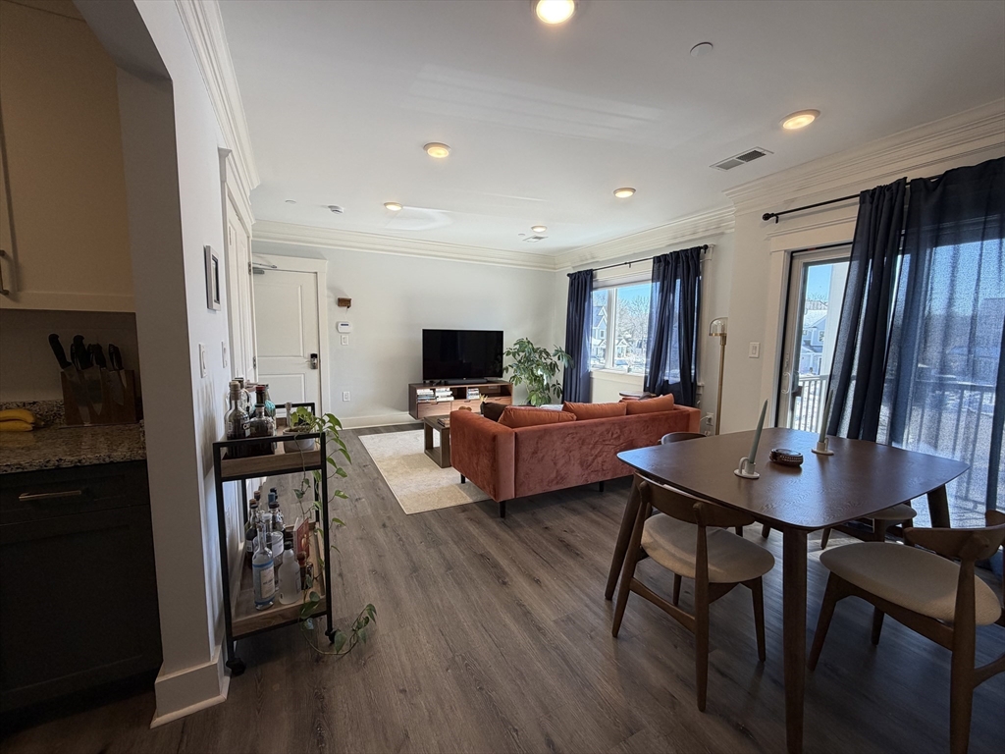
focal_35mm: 14
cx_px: 502
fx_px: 406
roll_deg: -0.6
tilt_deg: -5.4
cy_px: 377
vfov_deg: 85.7
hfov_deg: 102.1
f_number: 2.2
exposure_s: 1/120
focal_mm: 2.22
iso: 64
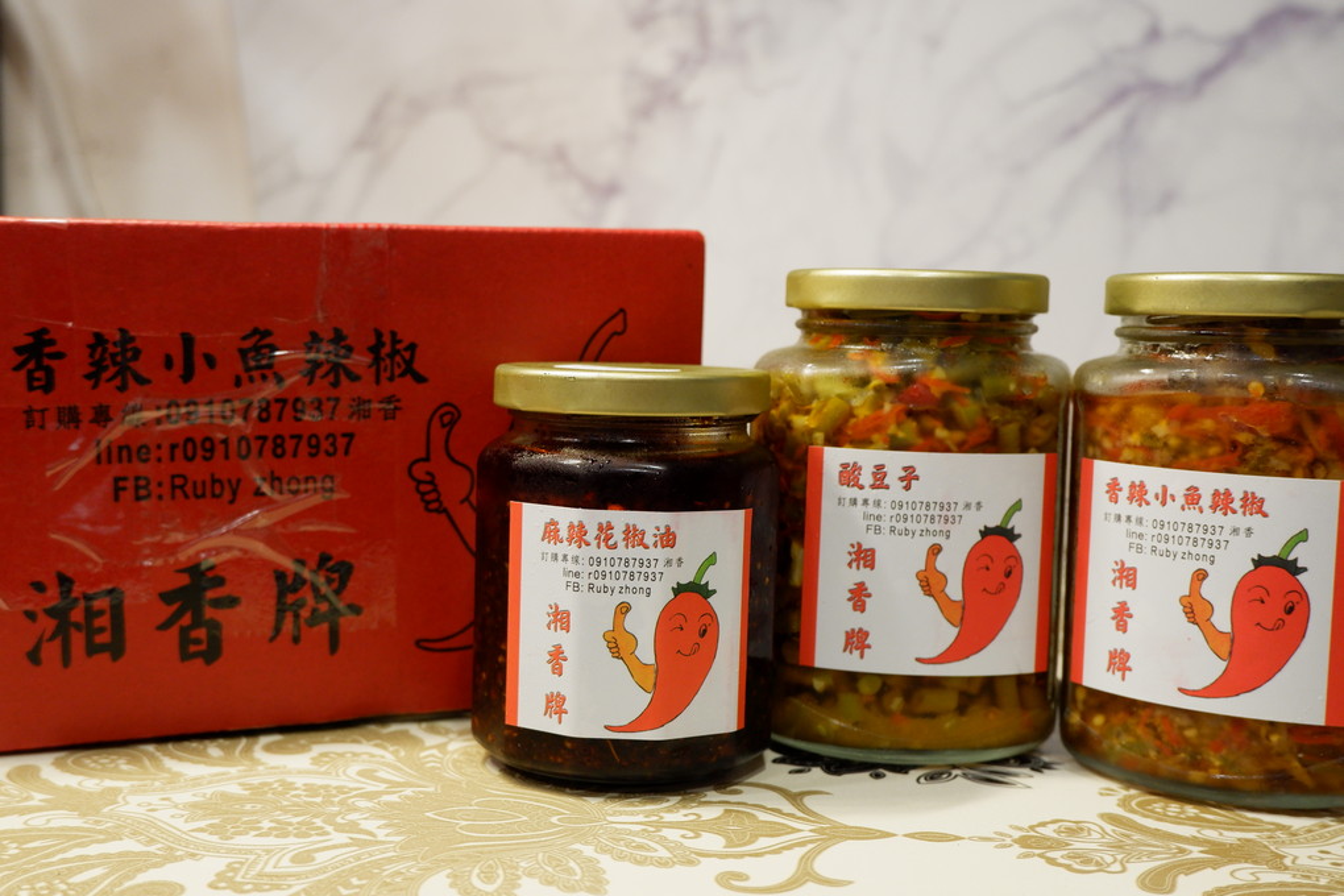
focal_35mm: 41
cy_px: 448
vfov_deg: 32.6
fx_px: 1531
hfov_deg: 47.4
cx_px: 672
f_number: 4.4
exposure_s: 1/140
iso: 1250
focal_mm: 27.1
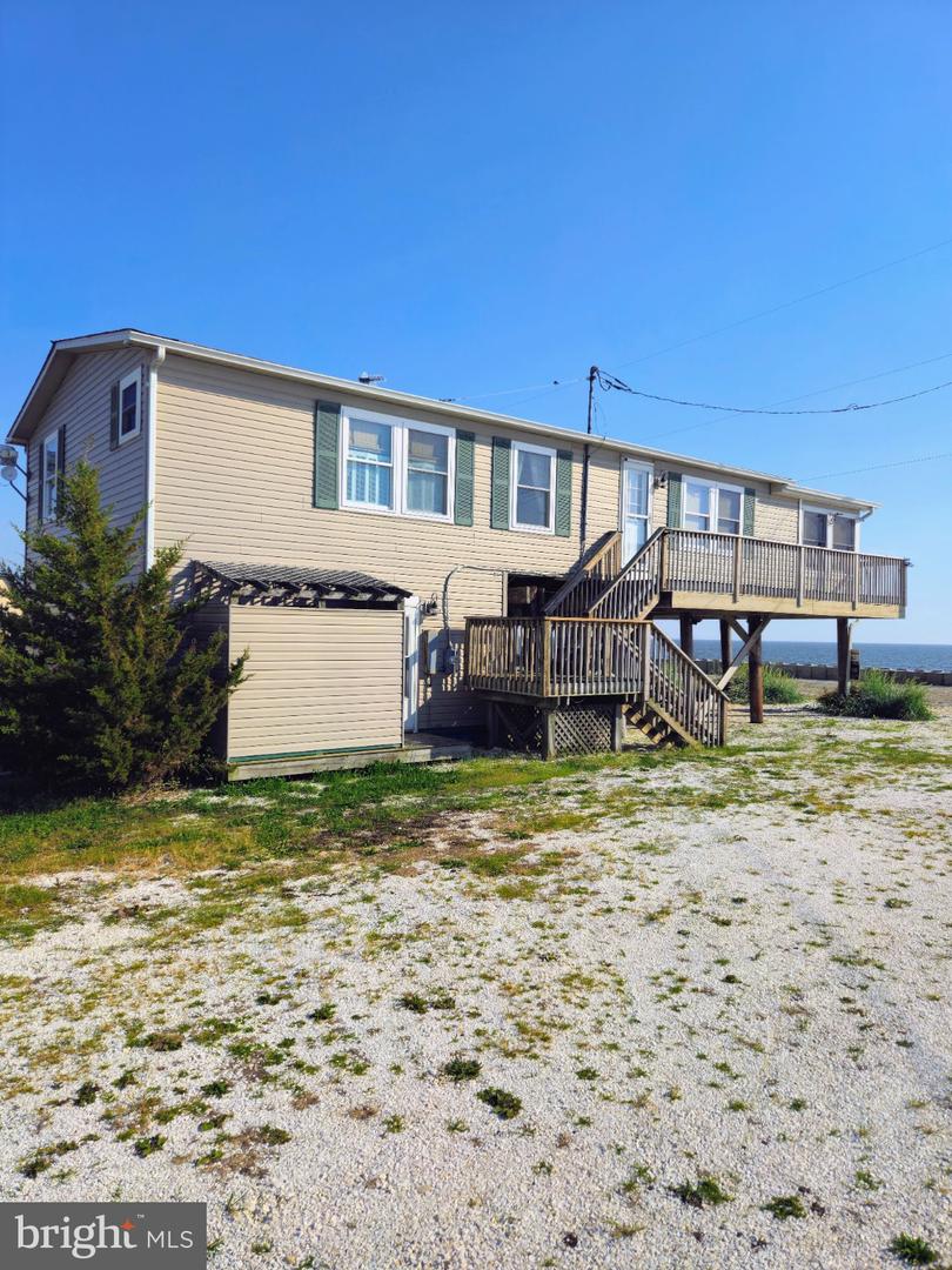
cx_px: 476
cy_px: 635
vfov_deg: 73.9
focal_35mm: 23
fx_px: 843
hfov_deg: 58.9
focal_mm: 5.4
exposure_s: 1/2874
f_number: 1.8
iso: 25
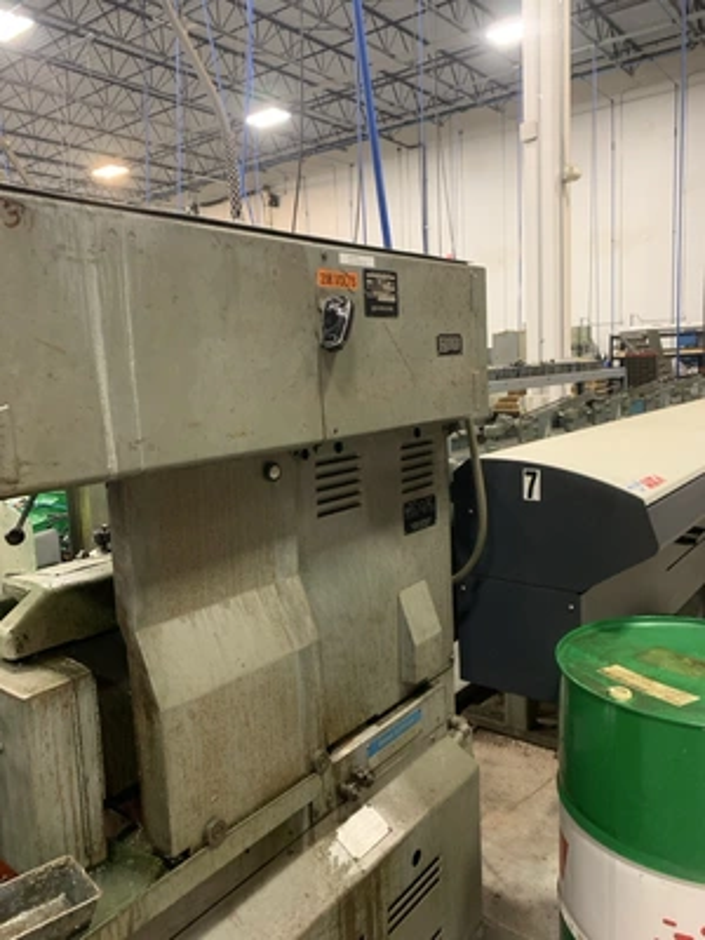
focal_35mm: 26
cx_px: 352
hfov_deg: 53.1
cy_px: 470
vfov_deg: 67.3
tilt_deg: -5.5
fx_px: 706
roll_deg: +3.4
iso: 400
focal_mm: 4.25
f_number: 1.8
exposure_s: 1/60
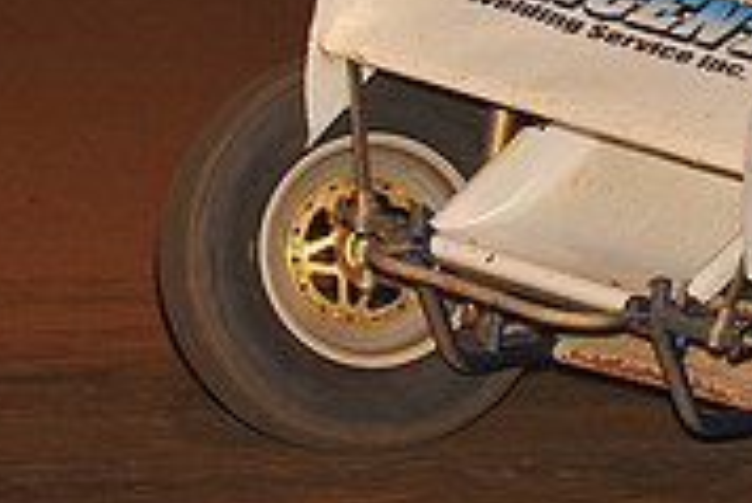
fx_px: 8174
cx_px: 1022
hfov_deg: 5.2
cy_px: -230
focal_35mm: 391
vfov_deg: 3.5
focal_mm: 120
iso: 800
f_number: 6.3
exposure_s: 1/320
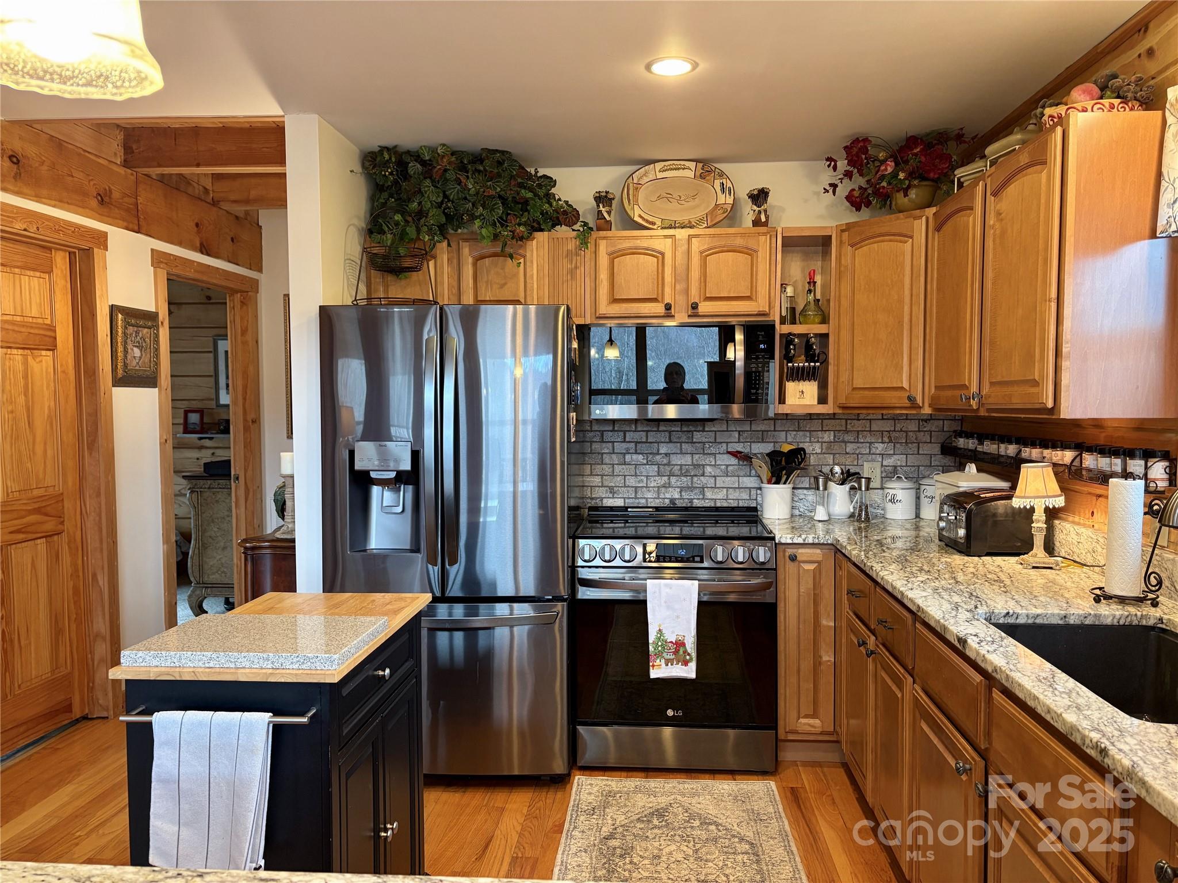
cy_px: 442
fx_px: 885
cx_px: 589
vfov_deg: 53.1
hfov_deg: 67.3
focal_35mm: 26
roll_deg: +1.1
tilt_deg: -2.5
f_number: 1.6
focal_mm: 5.96
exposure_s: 1/60
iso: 160
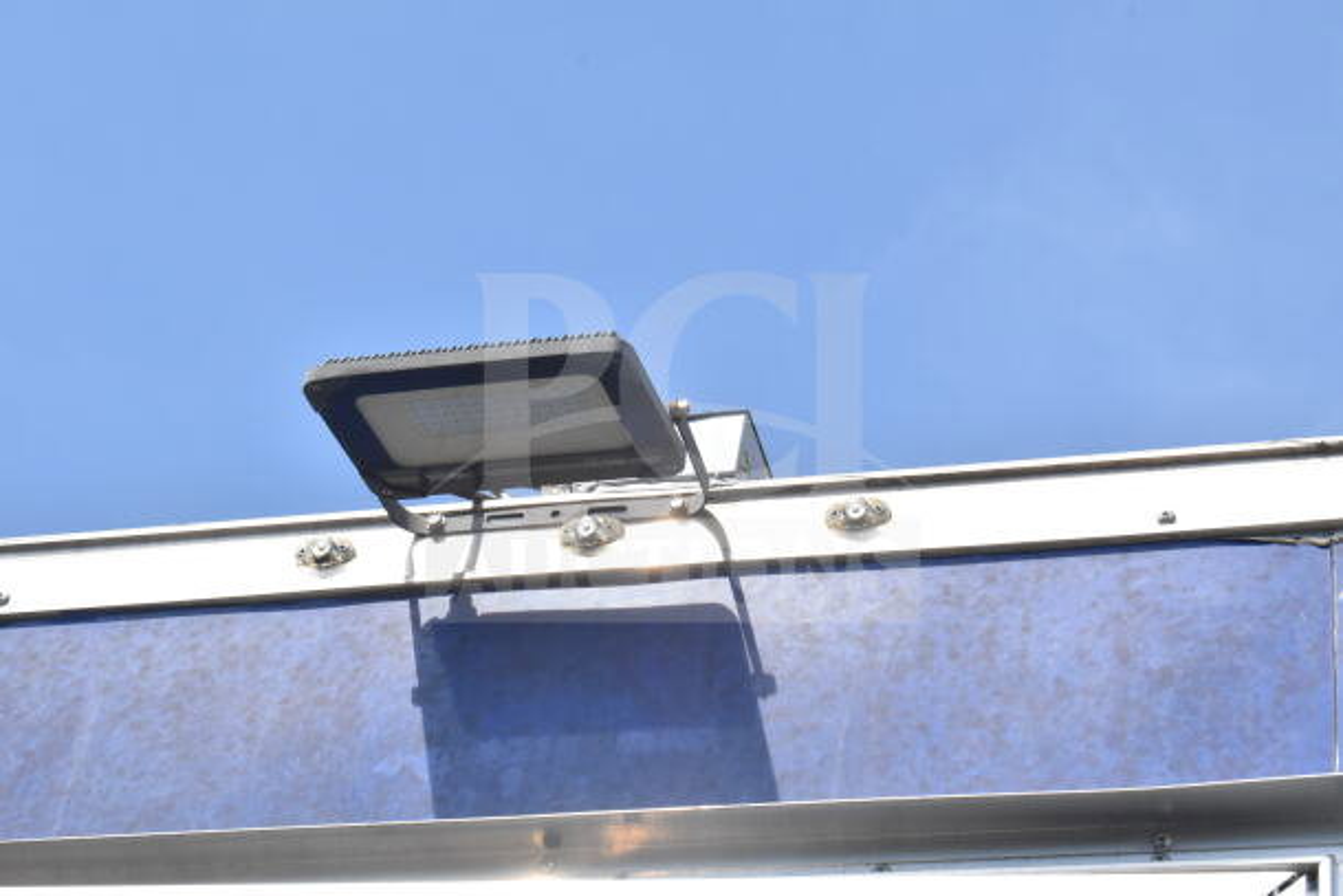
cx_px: 672
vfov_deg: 16.6
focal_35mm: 82
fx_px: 3078
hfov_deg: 24.6
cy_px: 448
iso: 1600
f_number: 16
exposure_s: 1/640
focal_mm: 55
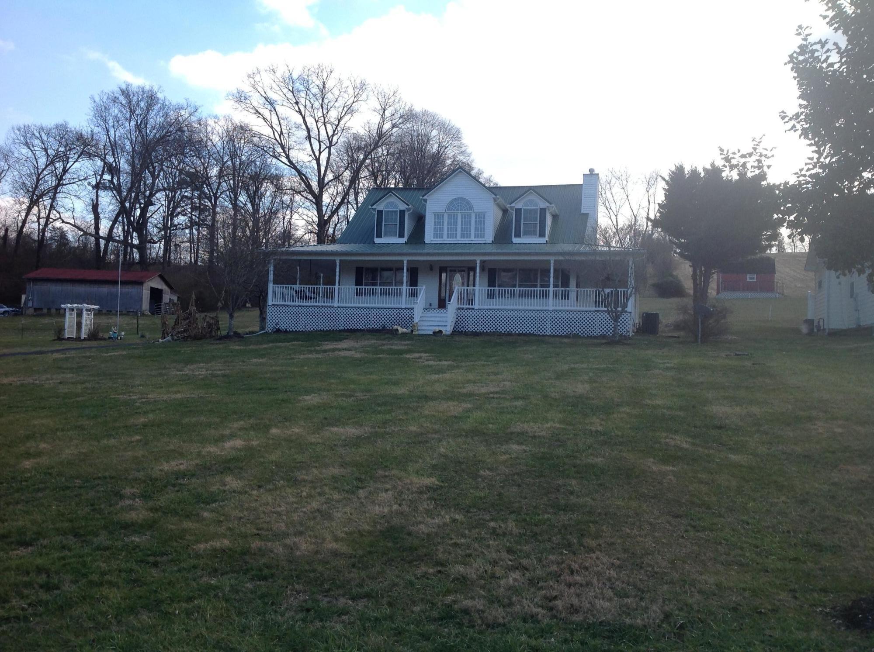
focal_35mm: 35
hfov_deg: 52.7
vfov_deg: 40.6
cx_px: 437
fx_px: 882
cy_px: 326
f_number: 2.4
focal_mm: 4.28
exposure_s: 1/864
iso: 50
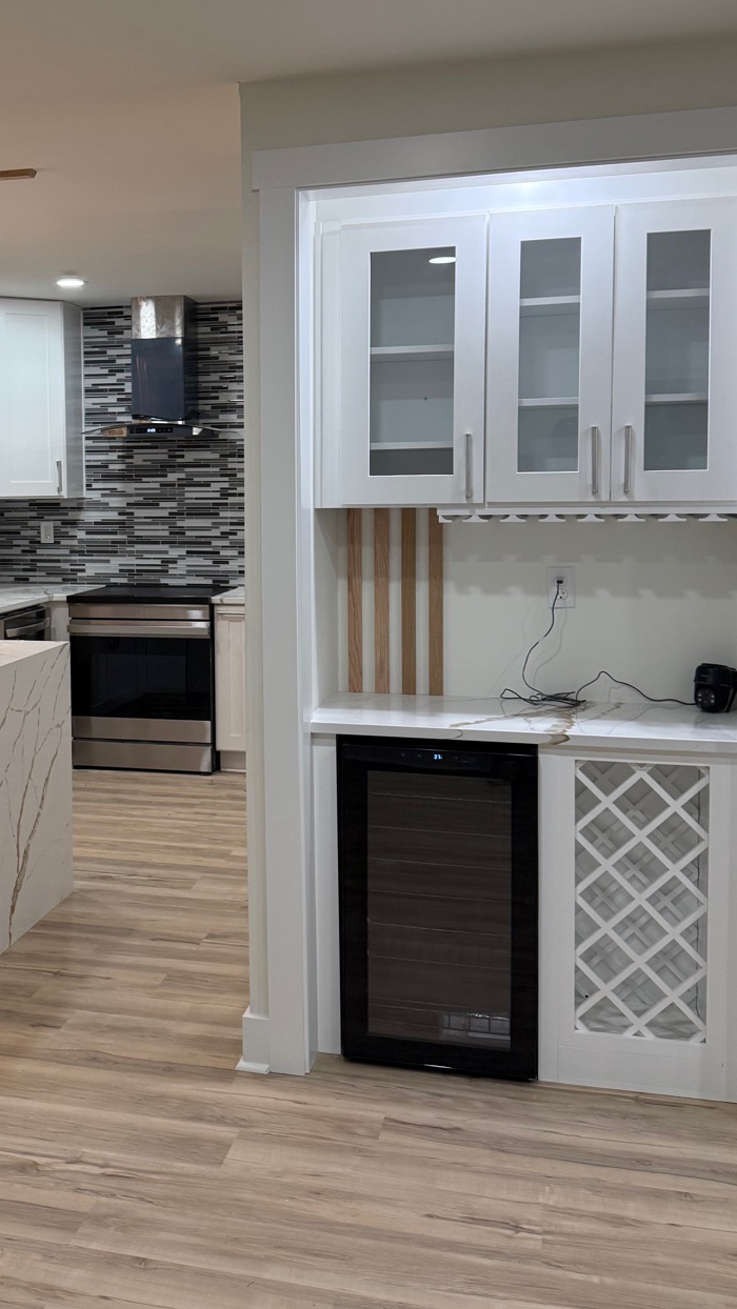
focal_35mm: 37
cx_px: 176
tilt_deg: -2.2
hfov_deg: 31.4
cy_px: 555
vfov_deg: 53.8
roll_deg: +0.3
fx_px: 1285
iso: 200
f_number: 1.78
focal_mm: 6.76
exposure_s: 1/155
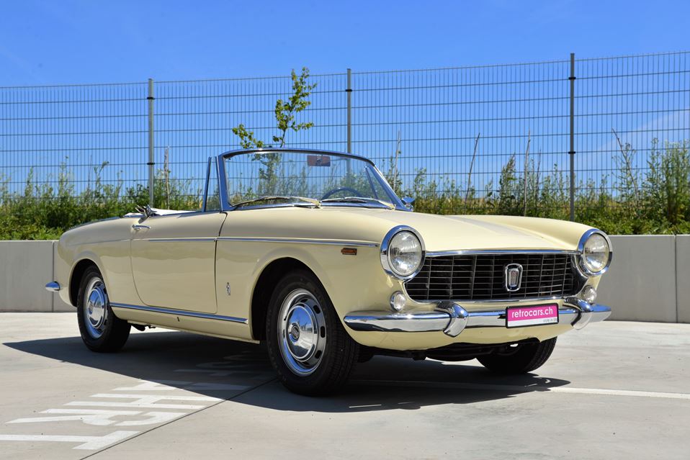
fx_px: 958
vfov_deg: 27.0
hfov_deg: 39.6
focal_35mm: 50
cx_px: 345
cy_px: 230
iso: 100
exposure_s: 1/320
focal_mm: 50
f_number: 9
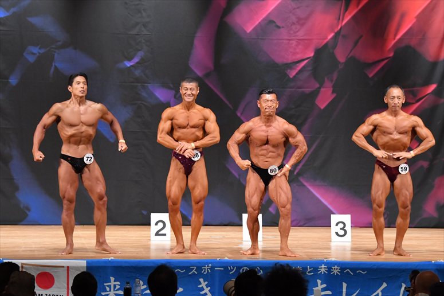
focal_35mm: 168
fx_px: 2071
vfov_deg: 8.2
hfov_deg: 12.2
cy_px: 148
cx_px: 222
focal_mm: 112
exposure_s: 1/400
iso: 7200
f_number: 5.6
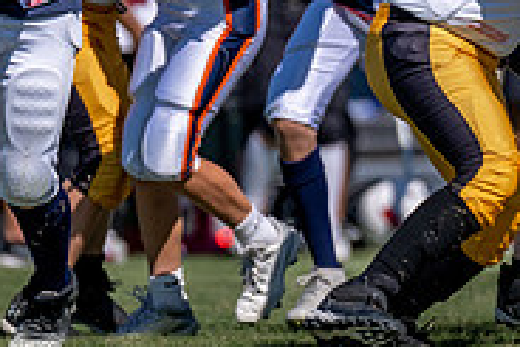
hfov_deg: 1.8
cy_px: -23
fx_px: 16421
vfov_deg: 1.2
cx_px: -88
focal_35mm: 1136
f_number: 2.8
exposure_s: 1/4000
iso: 100
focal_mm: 200
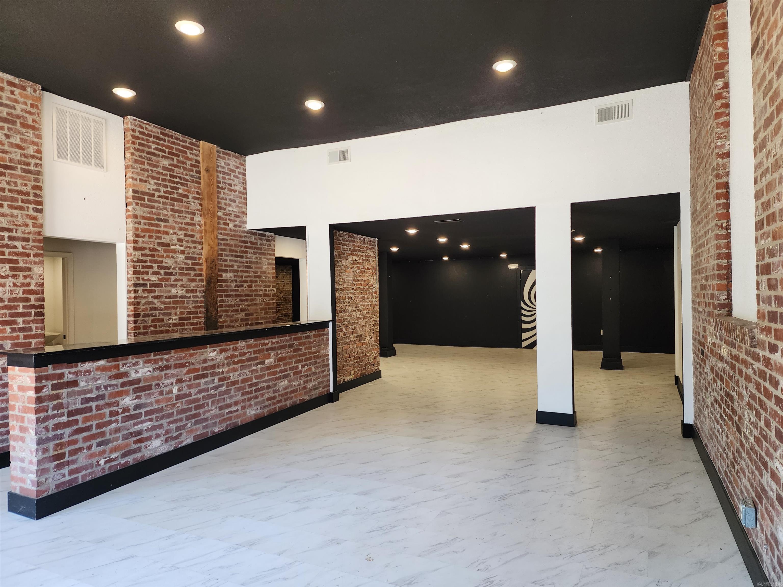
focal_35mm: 23
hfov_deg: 73.9
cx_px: 392
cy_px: 294
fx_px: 520
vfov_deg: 58.9
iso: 125
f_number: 1.8
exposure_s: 1/120
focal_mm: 6.4
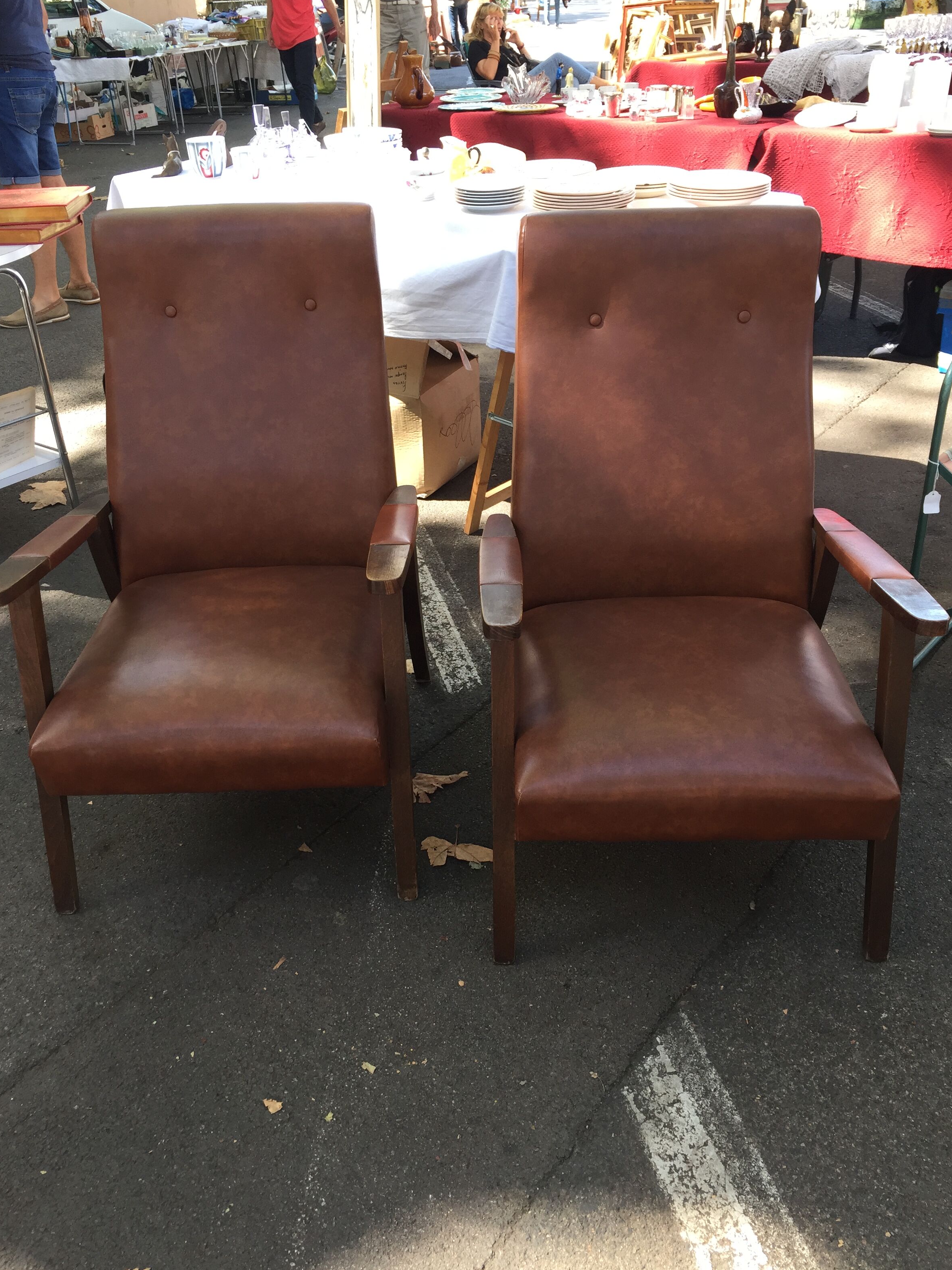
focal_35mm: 30
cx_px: 470
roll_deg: +3.7
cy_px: 627
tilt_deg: -31.0
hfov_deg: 46.8
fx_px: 1100
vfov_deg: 60.0
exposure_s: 1/100
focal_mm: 4.15
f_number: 2.2
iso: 40
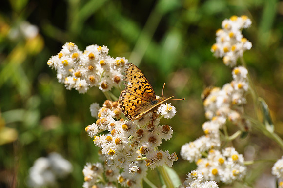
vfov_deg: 4.6
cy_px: 94
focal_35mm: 300
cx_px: 142
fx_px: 2355
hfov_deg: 6.9
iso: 200
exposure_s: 1/400
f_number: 10
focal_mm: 200
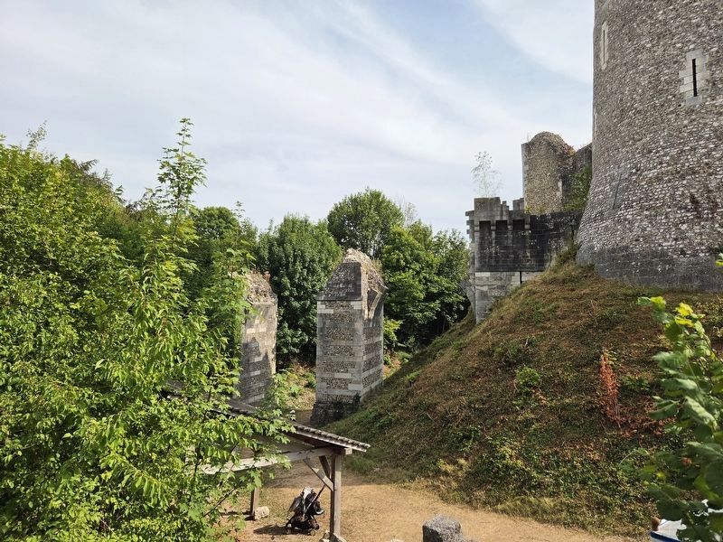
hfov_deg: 73.9
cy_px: 271
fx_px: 480
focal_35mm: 23
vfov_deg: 58.9
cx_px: 362
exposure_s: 1/4770
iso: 80
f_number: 1.8
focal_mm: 5.4
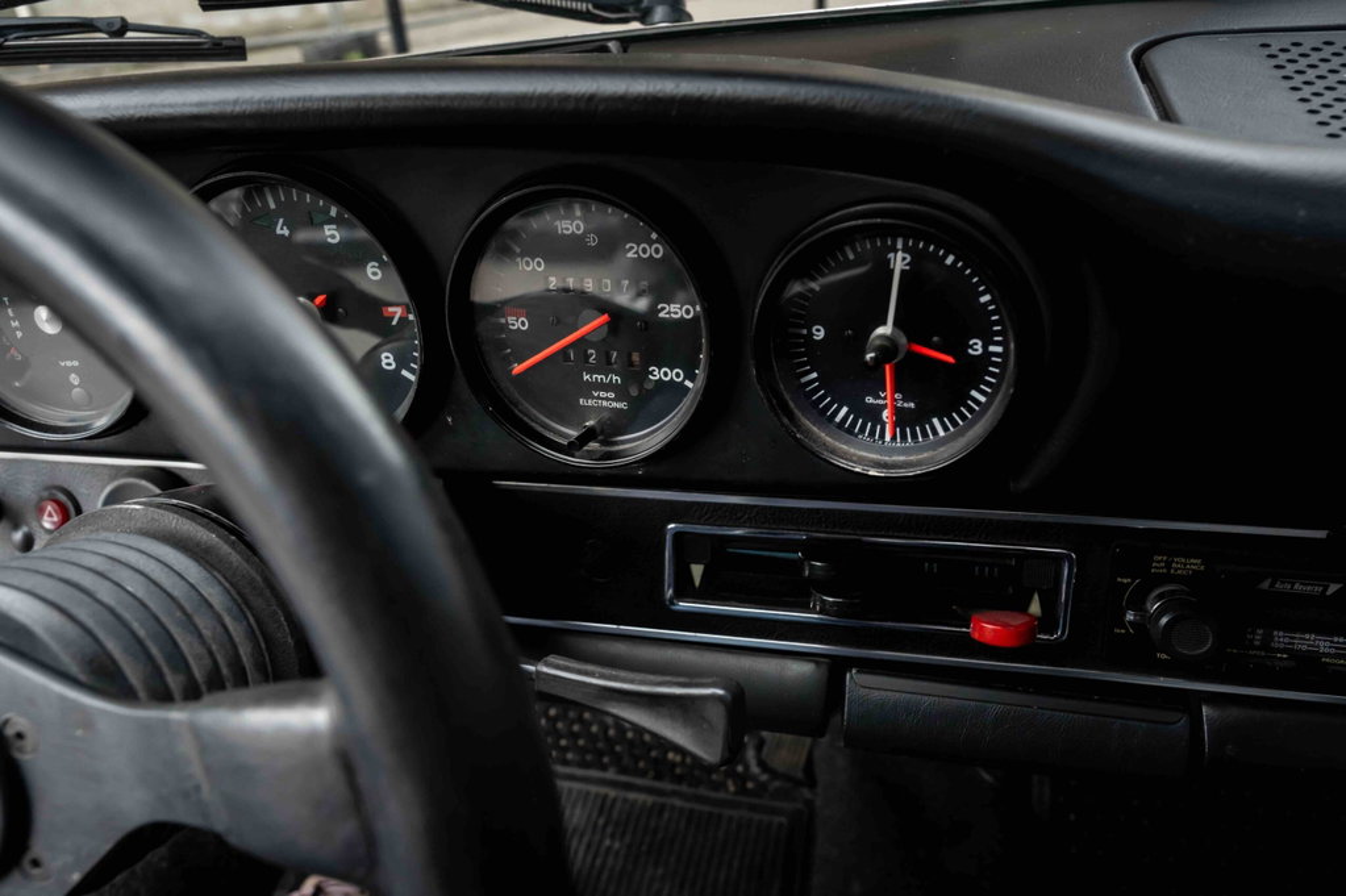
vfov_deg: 53.1
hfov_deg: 73.8
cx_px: 673
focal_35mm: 24
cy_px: 448
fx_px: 897
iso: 1600
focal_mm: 24
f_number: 6.3
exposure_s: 1/160
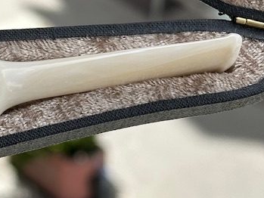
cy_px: -13
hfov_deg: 11.0
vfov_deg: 8.4
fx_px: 1343
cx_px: -79
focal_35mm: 176
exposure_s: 1/1639
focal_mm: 6.86
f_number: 1.78
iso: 64
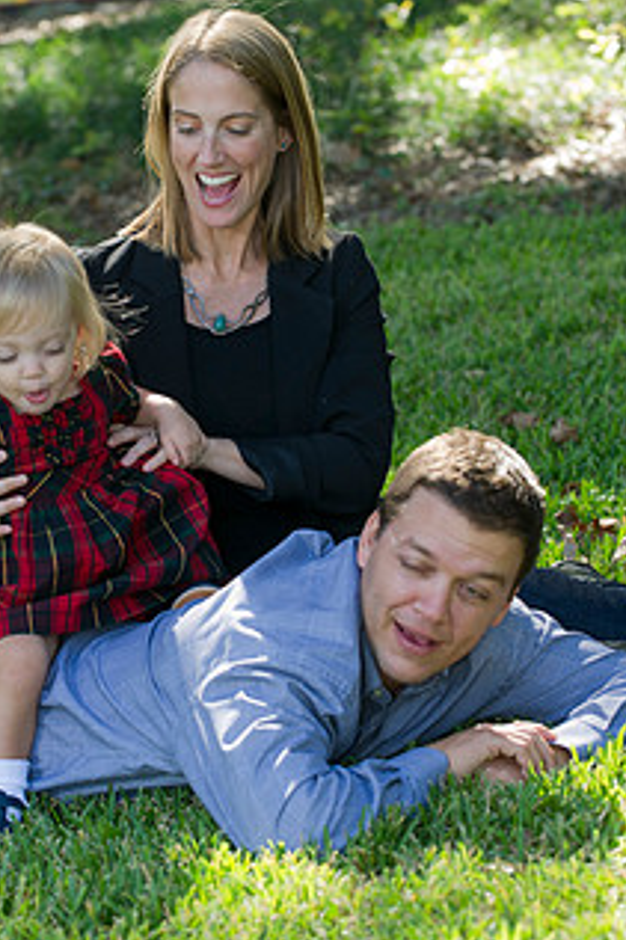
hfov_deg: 8.8
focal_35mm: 156
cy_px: 445
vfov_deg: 13.2
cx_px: 224
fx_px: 4073
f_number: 4
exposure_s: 1/125
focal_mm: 110
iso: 250
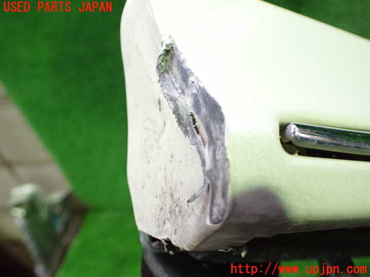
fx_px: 321
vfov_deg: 46.8
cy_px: 138
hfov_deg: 60.0
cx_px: 185
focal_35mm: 30
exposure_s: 1/80
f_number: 2.3
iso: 800
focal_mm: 5.4
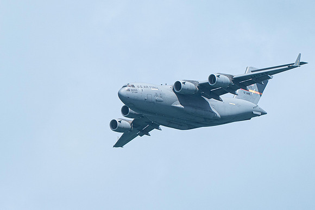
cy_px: 105
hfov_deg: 2.6
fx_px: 6901
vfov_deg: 1.7
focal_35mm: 789
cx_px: 109
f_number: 10
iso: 640
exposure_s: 1/1250
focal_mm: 400
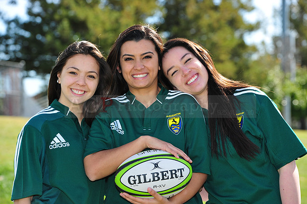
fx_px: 1236
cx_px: 154
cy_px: 102
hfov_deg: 14.2
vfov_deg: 9.5
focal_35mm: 145
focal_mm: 145
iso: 200
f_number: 6.3
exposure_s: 1/250
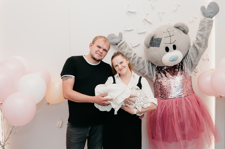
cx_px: 111
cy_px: 75
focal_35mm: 38
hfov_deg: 51.3
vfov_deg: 35.3
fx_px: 234
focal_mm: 35
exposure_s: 1/160
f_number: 4
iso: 500
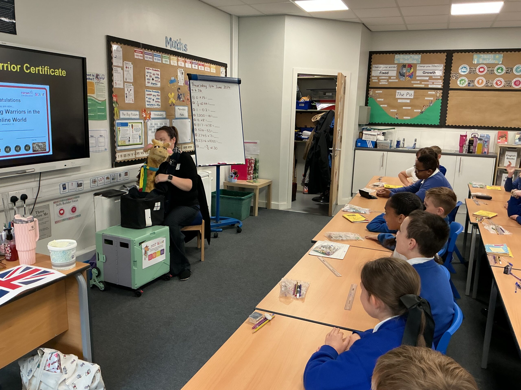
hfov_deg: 61.7
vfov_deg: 48.2
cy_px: 195
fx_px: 436
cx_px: 260
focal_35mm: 29
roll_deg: -1.1
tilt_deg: -11.6
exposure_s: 1/60
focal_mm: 3
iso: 100
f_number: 1.8
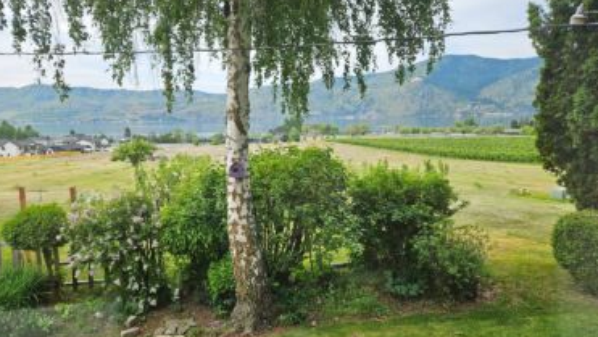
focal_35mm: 27
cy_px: 182
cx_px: 287
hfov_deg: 69.8
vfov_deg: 42.9
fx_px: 428
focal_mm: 5.4
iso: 25
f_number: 1.8
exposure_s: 1/434
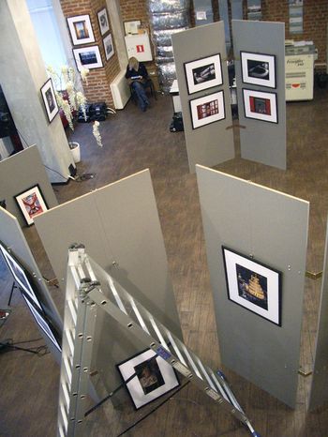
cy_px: 218
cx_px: 164
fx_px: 442
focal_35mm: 35
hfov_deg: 40.7
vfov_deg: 52.6
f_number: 2.6
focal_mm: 5.8
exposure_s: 1/20
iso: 320
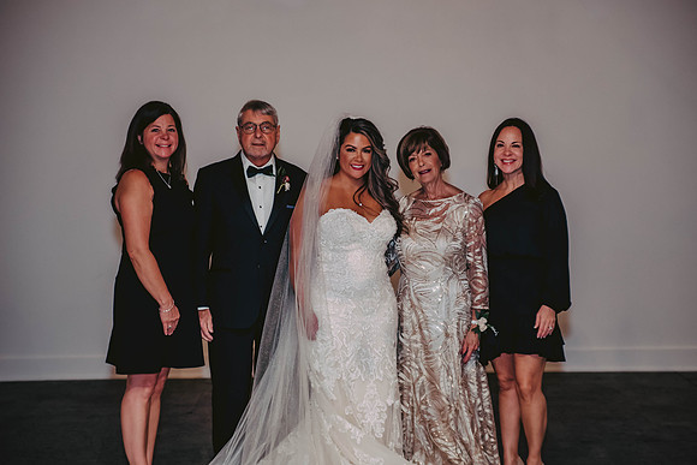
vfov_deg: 17.5
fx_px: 1514
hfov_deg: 25.9
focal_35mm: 78
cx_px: 362
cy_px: 225
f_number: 3.2
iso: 1250
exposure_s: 1/60
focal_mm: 75
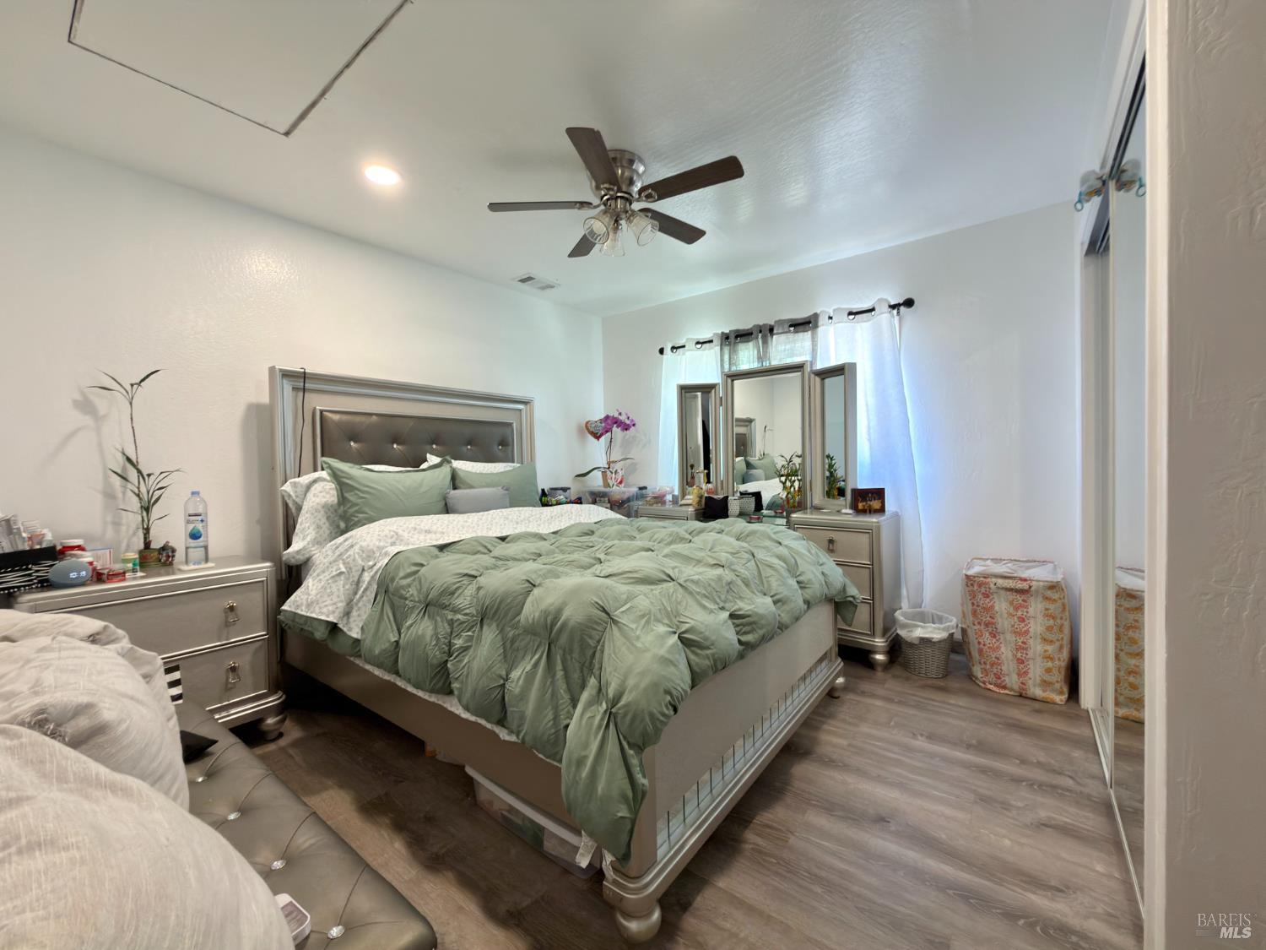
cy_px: 475
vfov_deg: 85.7
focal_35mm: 14
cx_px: 633
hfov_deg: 102.1
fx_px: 512
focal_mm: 2.22
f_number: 2.2
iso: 64
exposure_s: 1/30
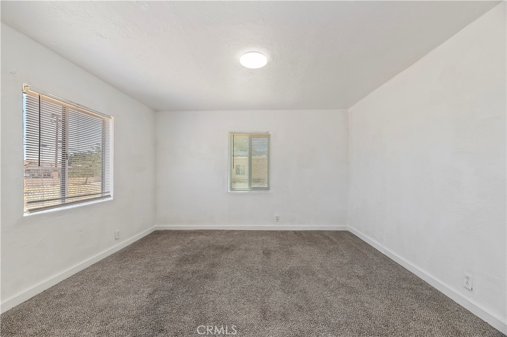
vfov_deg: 81.1
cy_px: 168
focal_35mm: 14
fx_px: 197
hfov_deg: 104.3
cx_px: 254
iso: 500
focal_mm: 14
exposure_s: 1/40
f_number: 10
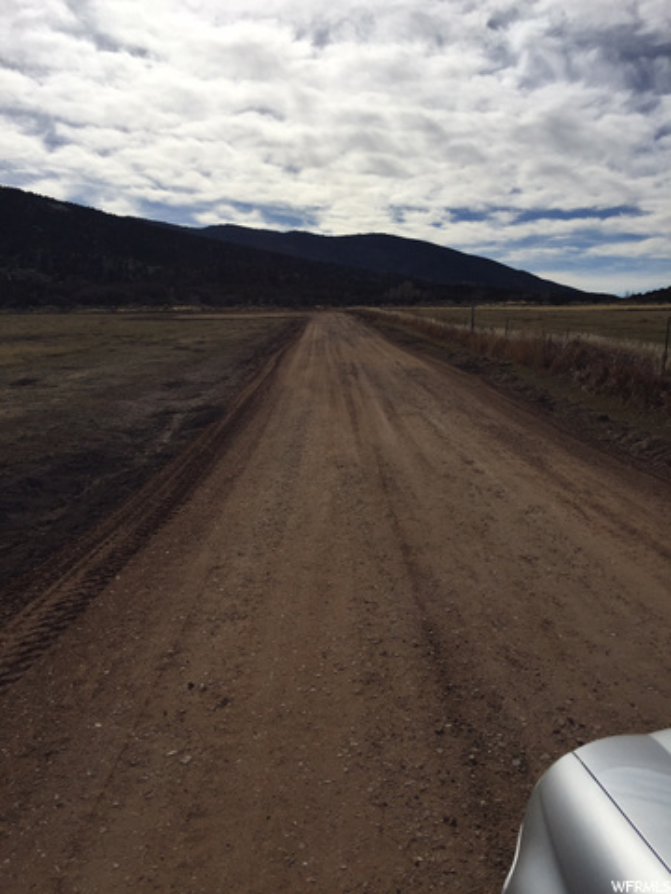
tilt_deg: -7.5
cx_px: 336
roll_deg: +3.1
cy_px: 447
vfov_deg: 61.7
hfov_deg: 48.2
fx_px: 750
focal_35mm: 29
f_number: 2.2
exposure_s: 1/6623
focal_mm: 4.15
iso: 32
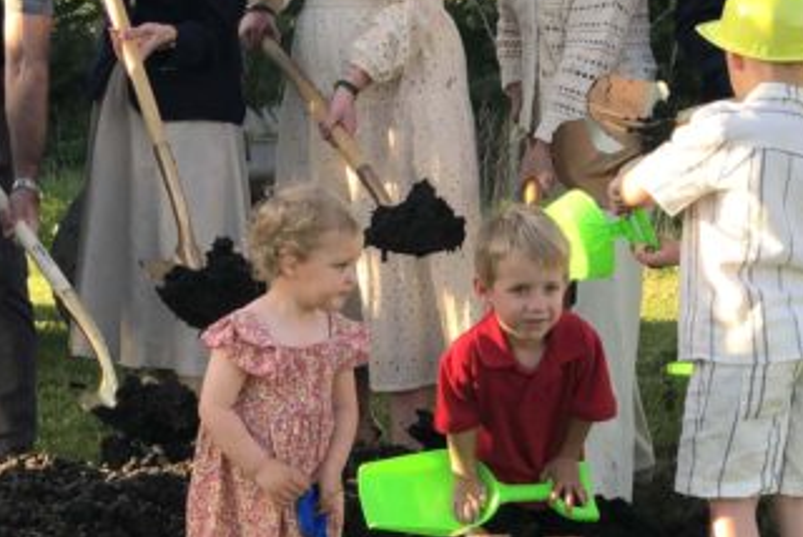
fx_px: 3014
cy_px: 30
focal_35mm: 135
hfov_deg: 15.2
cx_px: 299
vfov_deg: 10.1
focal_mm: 6
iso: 16
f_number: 2.4
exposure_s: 1/141
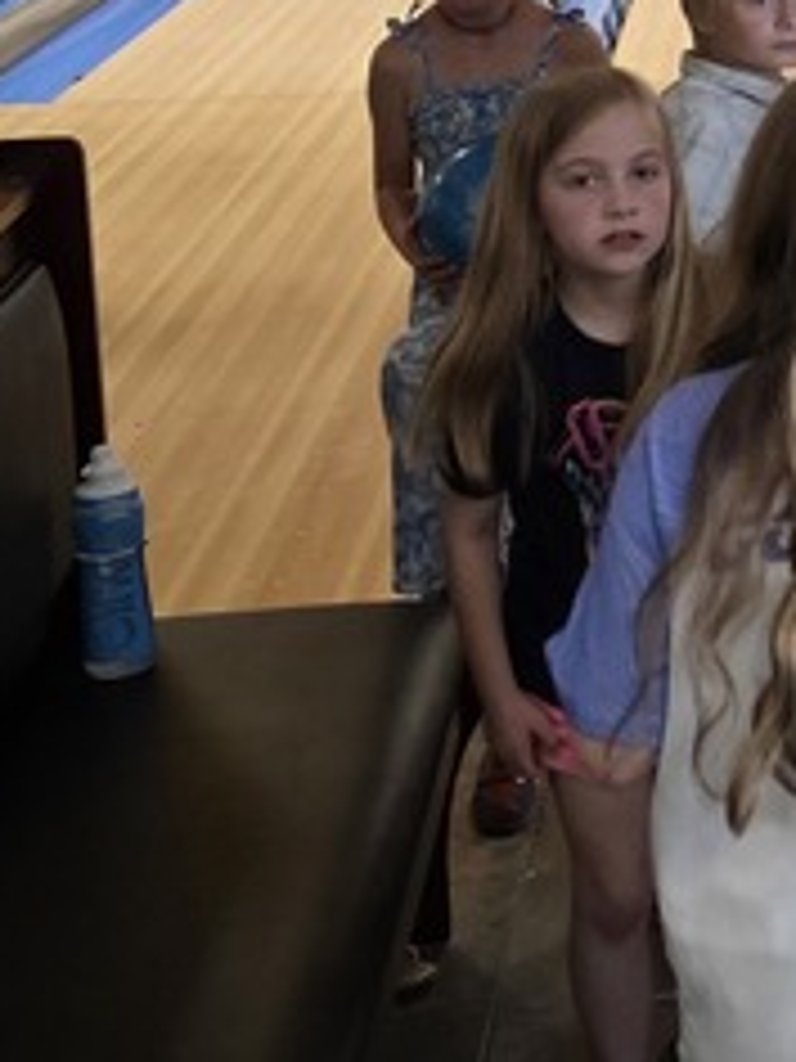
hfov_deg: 13.2
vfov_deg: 19.1
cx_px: 1484
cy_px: -14
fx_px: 3066
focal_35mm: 100
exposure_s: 1/120
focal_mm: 6.3
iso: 500
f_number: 1.7
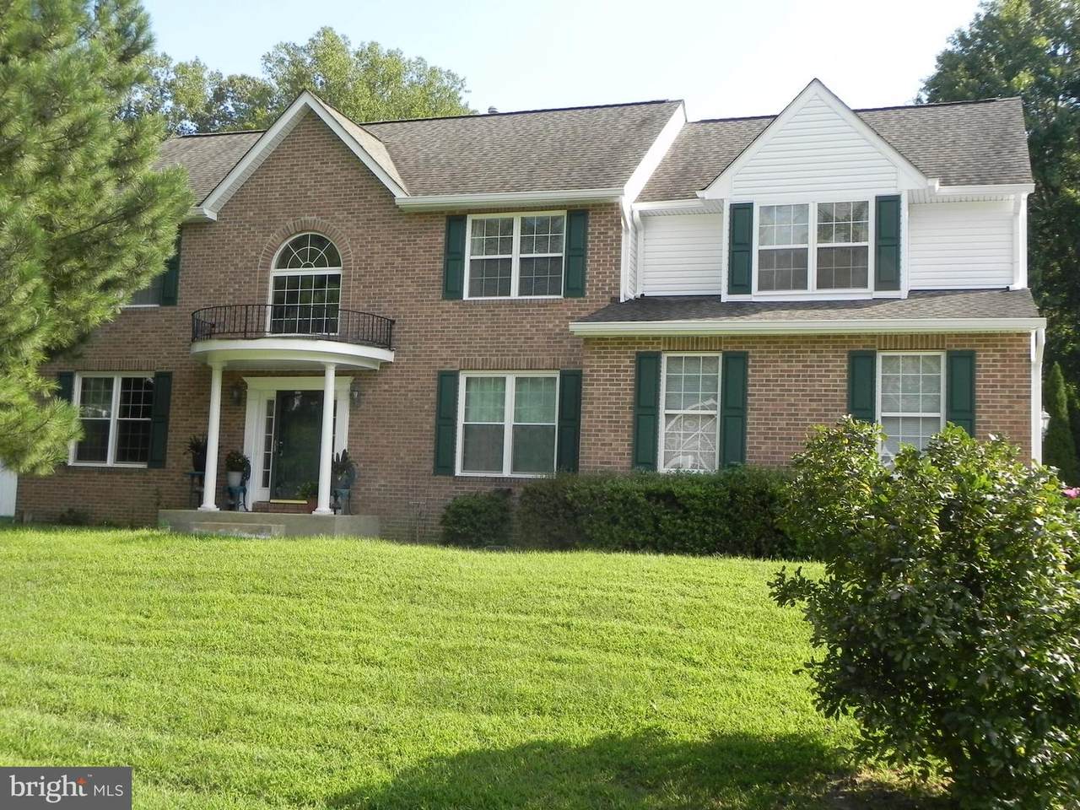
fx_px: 1279
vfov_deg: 35.1
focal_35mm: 41
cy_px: 405
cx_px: 540
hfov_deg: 45.8
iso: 160
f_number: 5.6
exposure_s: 1/214
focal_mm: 7.3
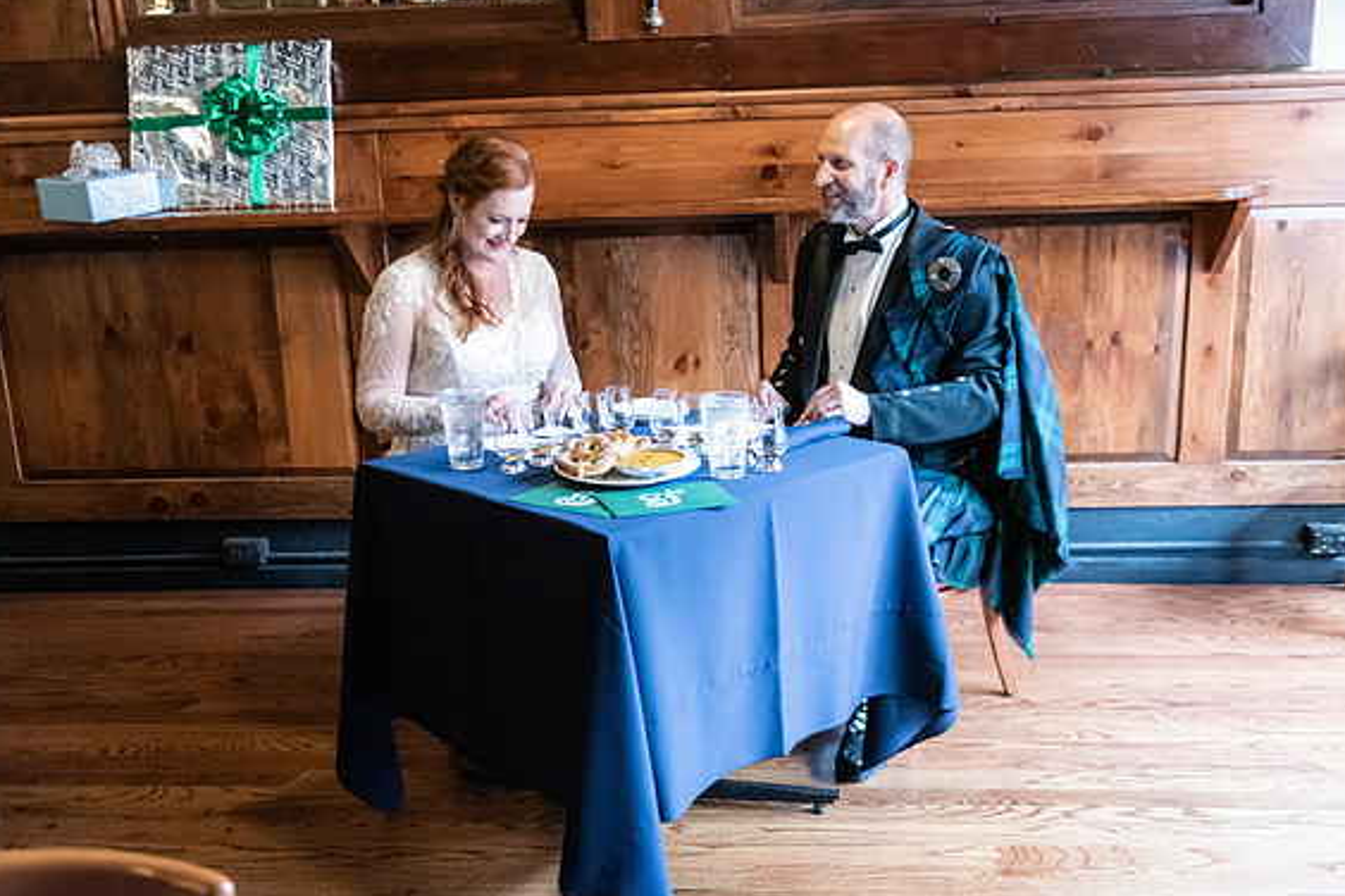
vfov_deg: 35.9
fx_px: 1382
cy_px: 449
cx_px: 663
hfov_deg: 51.9
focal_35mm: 37
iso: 10000
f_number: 2.8
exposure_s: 1/160
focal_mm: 36
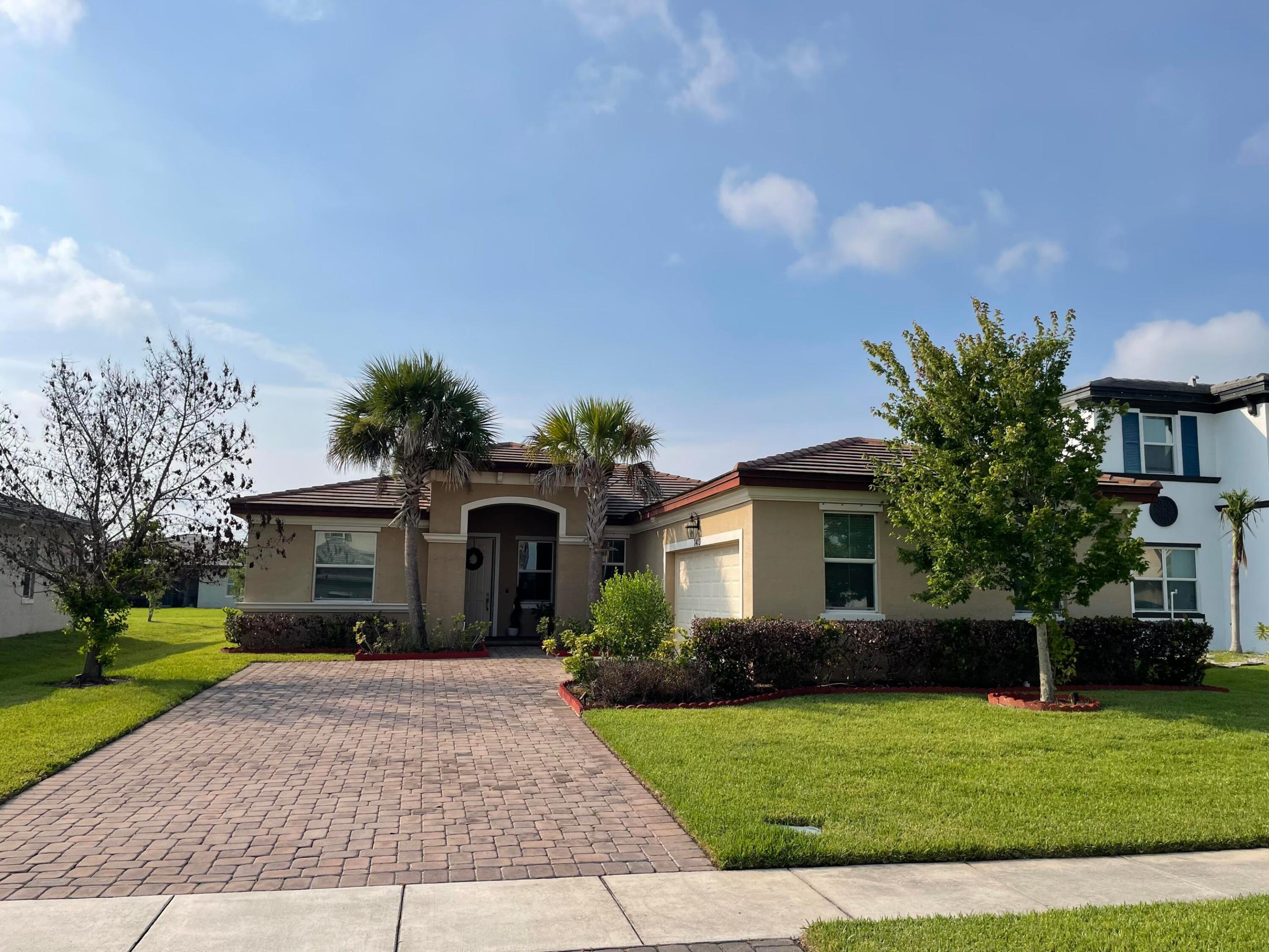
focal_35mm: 26
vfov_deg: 53.1
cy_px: 476
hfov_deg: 67.3
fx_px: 953
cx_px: 634
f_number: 1.6
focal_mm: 4.2
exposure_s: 1/4831
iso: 32
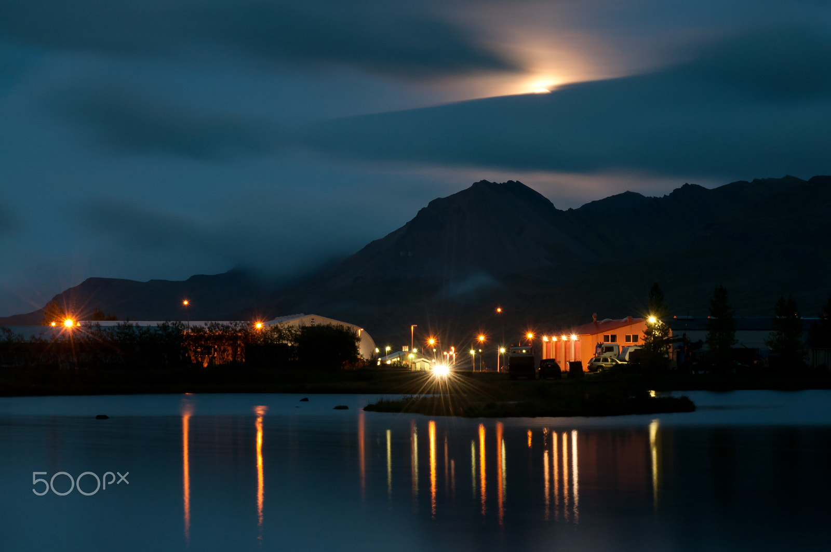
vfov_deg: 14.0
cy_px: 276
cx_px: 416
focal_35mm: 98
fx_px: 2248
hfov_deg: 20.9
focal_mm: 65
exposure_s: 25
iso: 200
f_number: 16
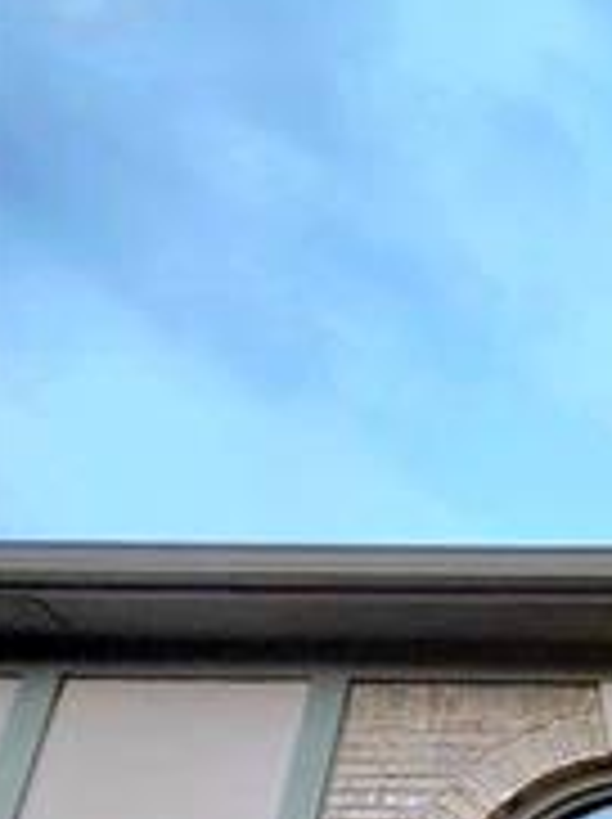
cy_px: 1318
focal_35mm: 55
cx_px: 1274
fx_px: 1300
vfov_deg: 24.4
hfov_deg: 17.4
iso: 320
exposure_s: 1/370
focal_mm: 2.2
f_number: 1.9
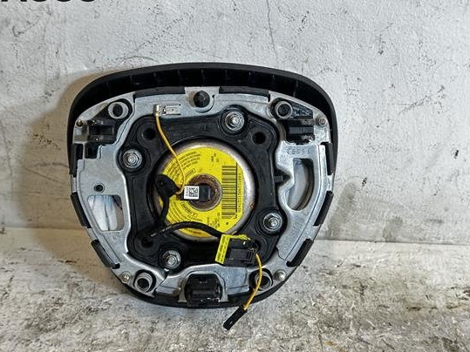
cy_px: 181
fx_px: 774
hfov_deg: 33.8
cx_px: 214
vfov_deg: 25.6
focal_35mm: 57
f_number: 1.78
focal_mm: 6.86
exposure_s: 1/50
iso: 200
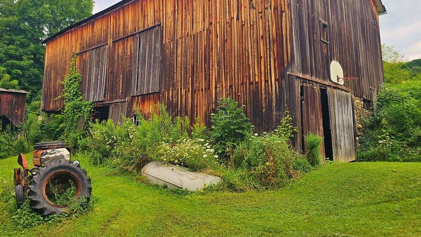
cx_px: 180
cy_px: 89
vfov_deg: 39.9
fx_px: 324
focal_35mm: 29
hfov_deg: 65.7
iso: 16
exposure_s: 1/235
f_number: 1.7
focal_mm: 6.3
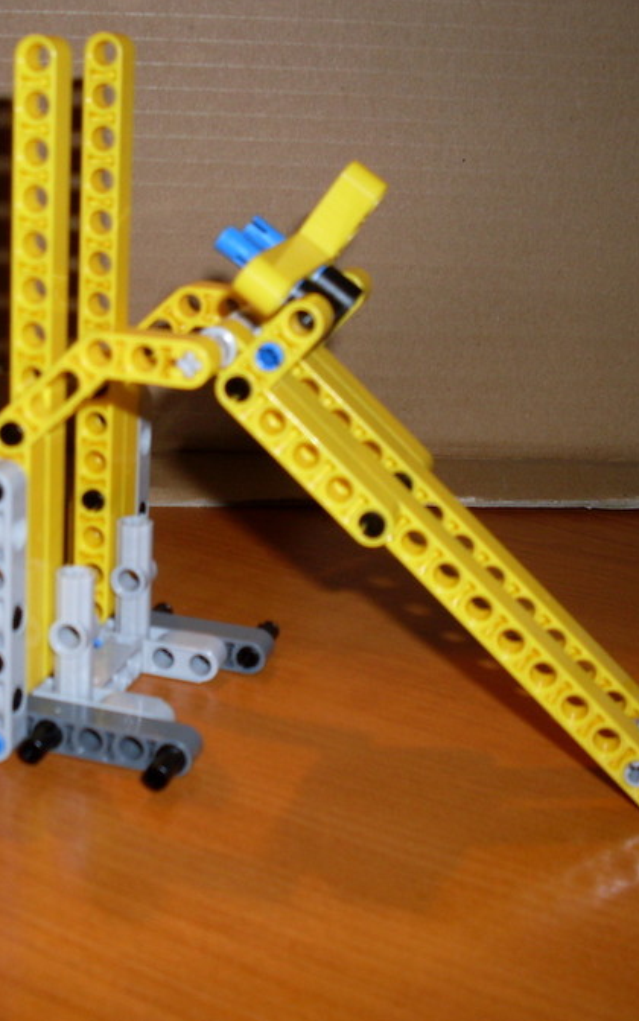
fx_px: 1503
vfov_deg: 37.5
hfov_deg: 23.6
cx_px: 113
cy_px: 510
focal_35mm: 54
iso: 100
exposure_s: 1/45
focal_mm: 6.3
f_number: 2.8
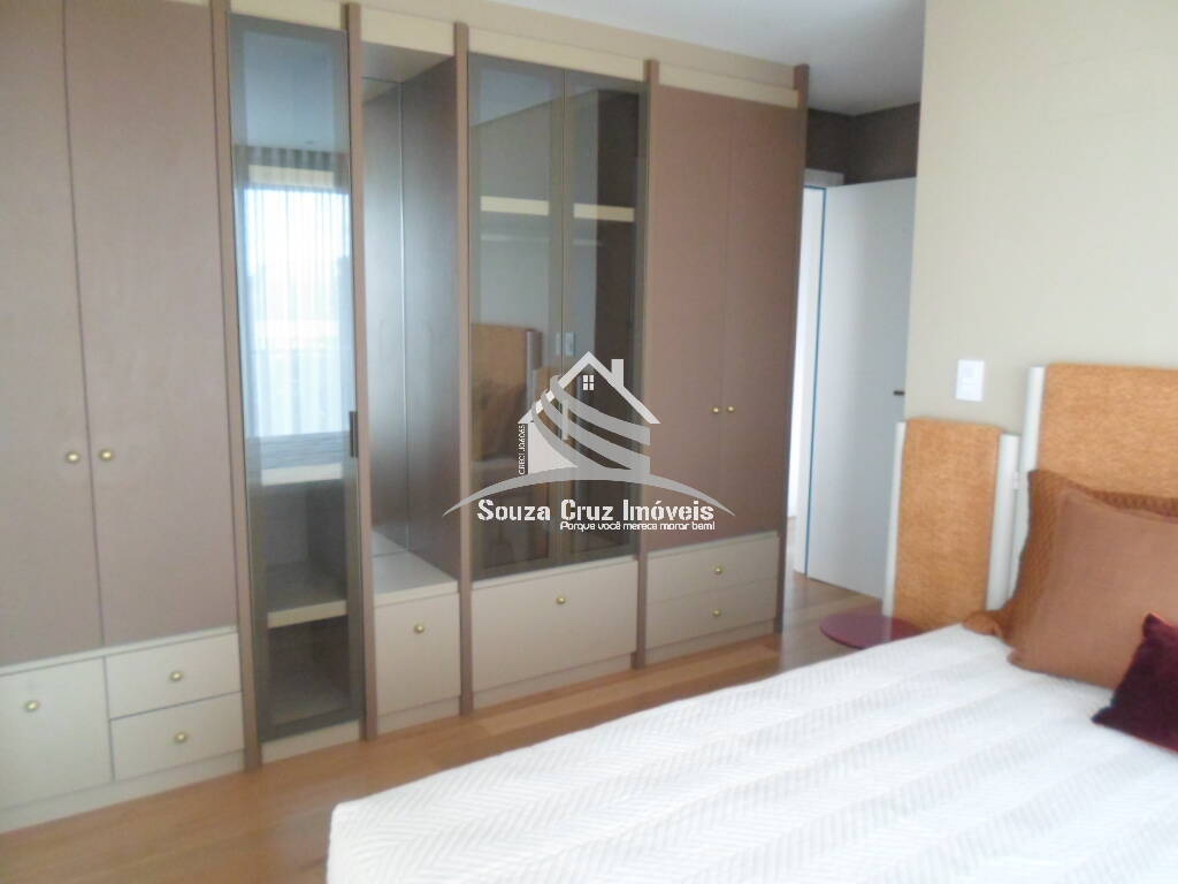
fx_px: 851
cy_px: 442
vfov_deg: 54.9
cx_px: 589
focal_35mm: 25
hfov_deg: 69.4
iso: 240
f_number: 2.5
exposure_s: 1/30
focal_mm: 4.5
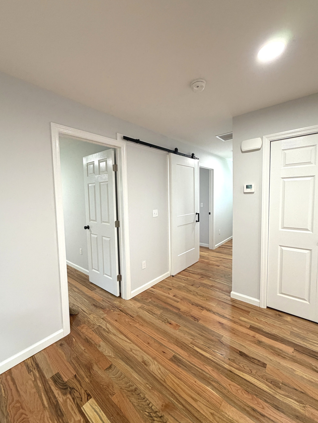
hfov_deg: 81.7
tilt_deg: -2.9
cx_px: 156
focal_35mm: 15
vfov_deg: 98.2
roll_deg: +1.2
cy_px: 209
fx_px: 184
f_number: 2.2
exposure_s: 1/60
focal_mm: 2.22
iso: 160
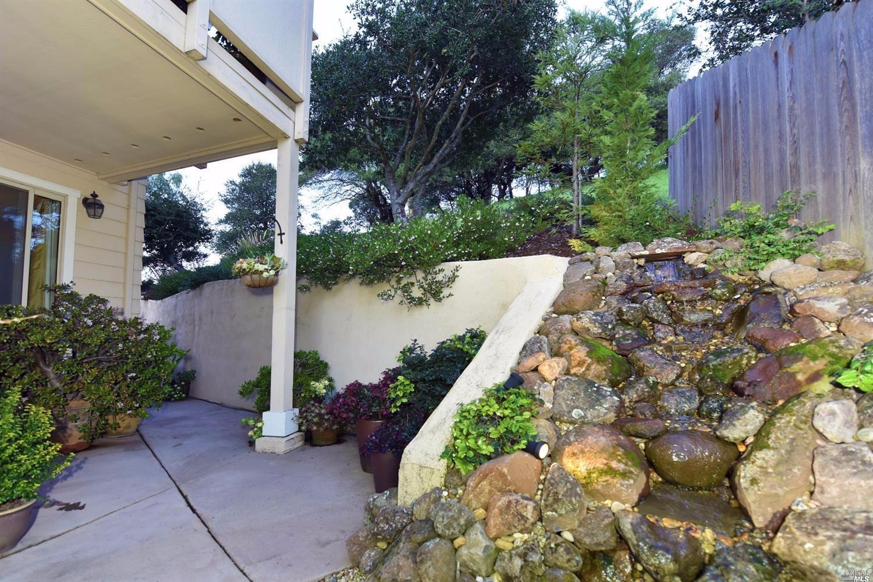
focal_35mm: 14
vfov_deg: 81.2
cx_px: 436
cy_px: 291
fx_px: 339
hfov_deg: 104.3
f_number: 4
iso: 800
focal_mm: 14
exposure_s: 1/60
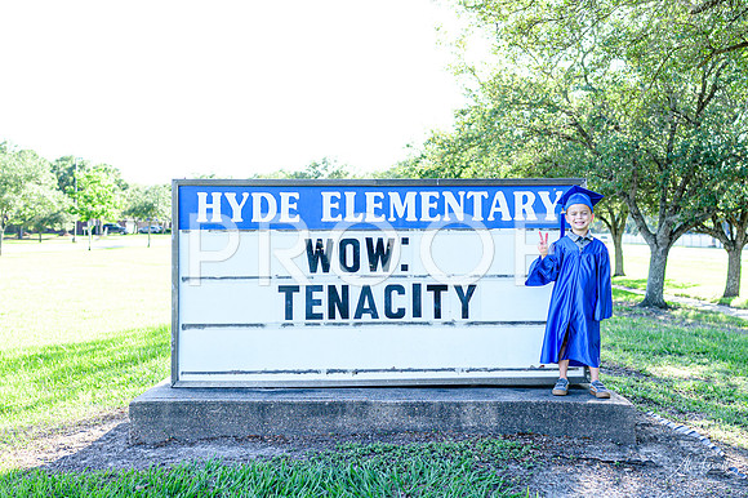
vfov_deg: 27.6
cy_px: 226
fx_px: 1013
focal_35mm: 49
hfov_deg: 40.5
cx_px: 392
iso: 250
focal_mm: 35
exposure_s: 1/800
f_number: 2.8
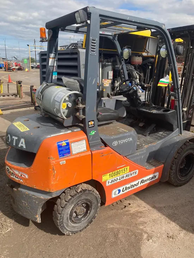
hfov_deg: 49.8
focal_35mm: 28
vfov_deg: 63.4
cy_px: 129
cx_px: 97
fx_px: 209
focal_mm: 3.99
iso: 20
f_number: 1.8
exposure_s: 1/1517
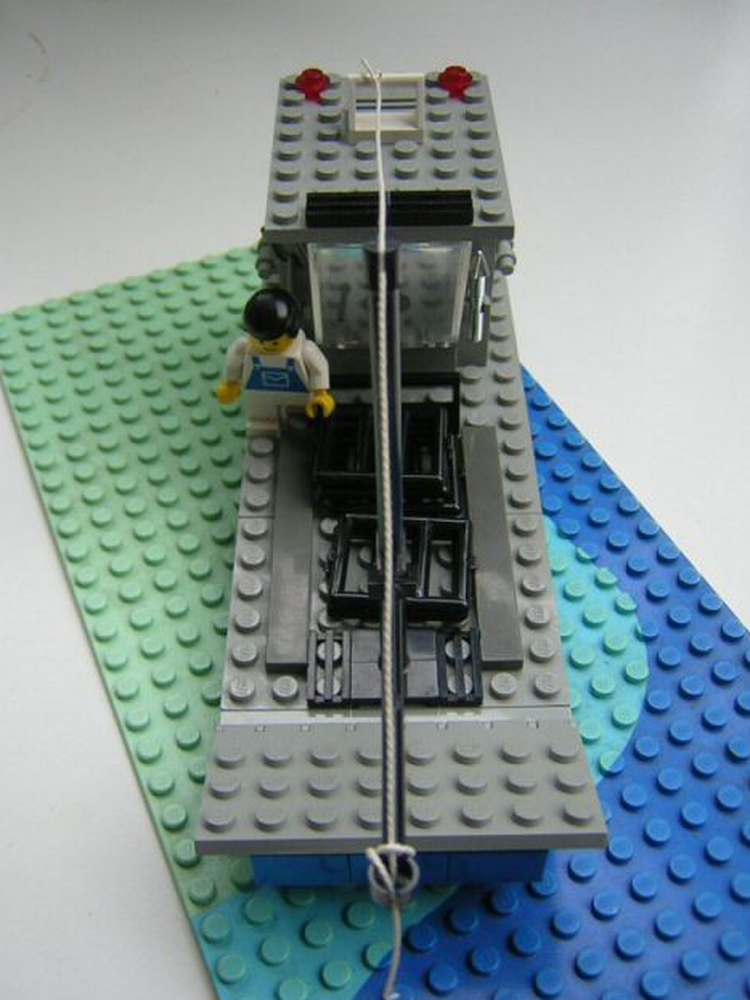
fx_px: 1069
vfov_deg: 50.1
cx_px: 369
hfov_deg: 38.7
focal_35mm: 37
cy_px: 507
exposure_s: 1/66.1
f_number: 2.6
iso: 100
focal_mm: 4.7
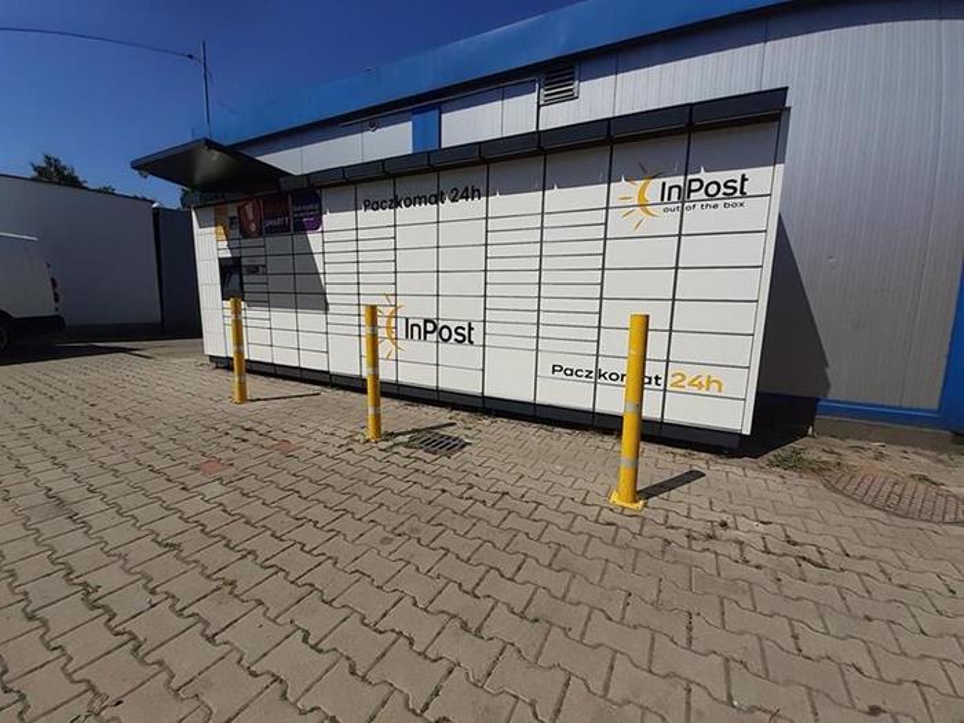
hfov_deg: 106.2
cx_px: 482
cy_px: 362
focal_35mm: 13
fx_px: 362
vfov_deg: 89.9
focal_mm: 1.13
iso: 40
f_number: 2.2
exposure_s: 1/2865
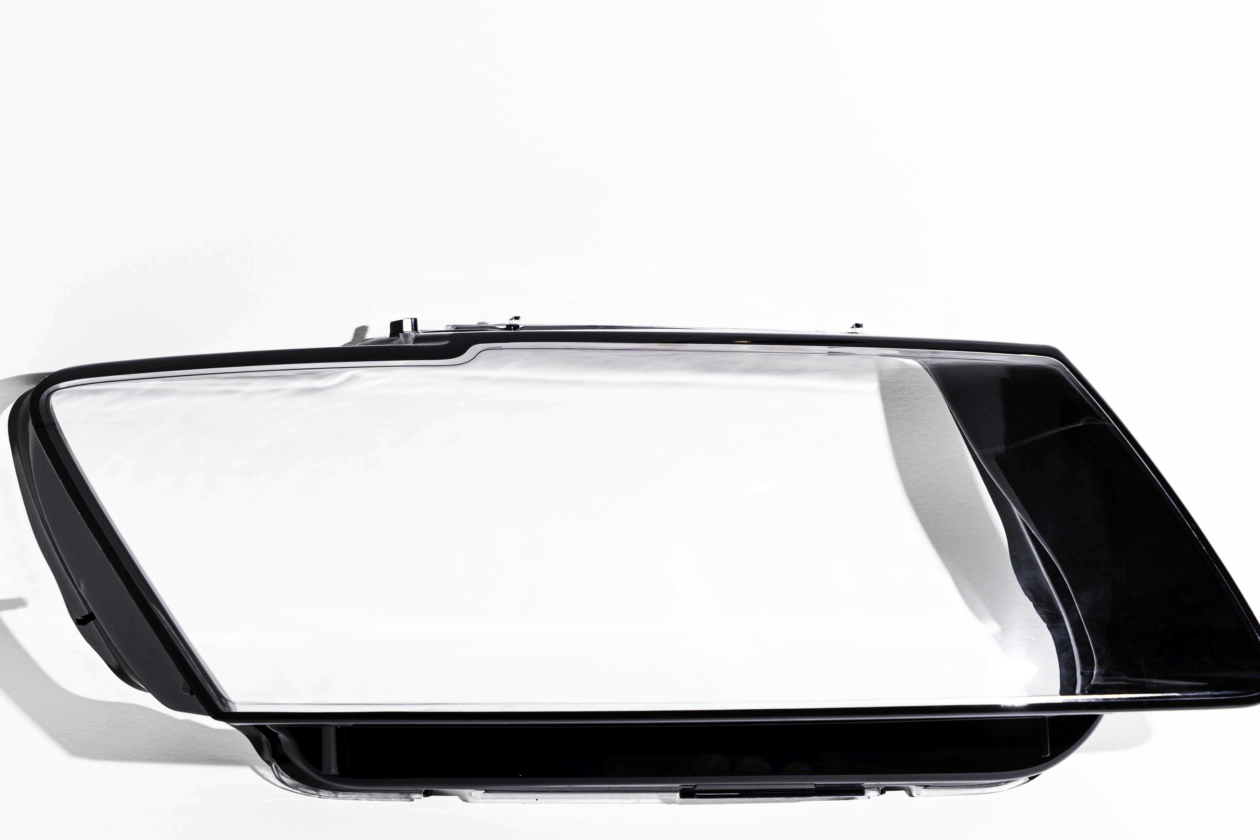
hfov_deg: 23.4
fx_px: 3045
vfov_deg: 15.7
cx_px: 631
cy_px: 479
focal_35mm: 87
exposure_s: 1/250
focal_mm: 74
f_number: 9
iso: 100
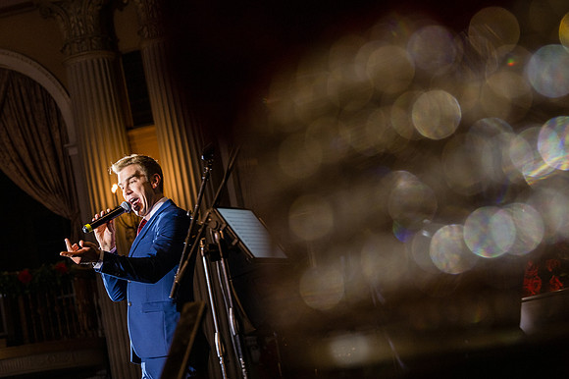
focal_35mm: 105
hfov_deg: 19.5
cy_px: 190
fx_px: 1659
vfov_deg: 13.0
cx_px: 284
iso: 400
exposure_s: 1/100
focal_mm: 70
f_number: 4
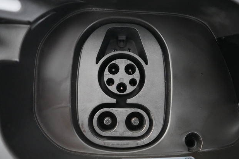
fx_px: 193
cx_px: 123
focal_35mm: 29
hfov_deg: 63.6
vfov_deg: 45.0
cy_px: 81
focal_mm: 28
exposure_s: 1/60
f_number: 2.8
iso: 12800
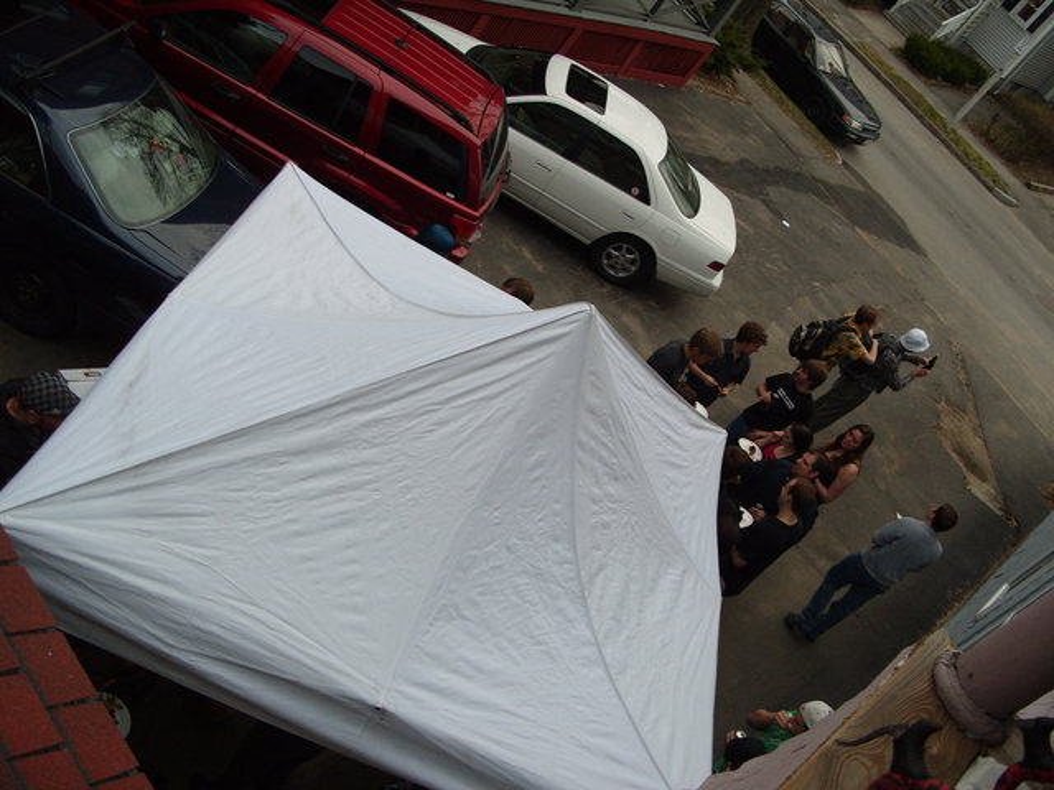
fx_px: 1066
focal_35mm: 35
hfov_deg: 52.6
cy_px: 395
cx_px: 527
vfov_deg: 40.7
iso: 100
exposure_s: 1/60
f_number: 2.8
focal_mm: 7.8
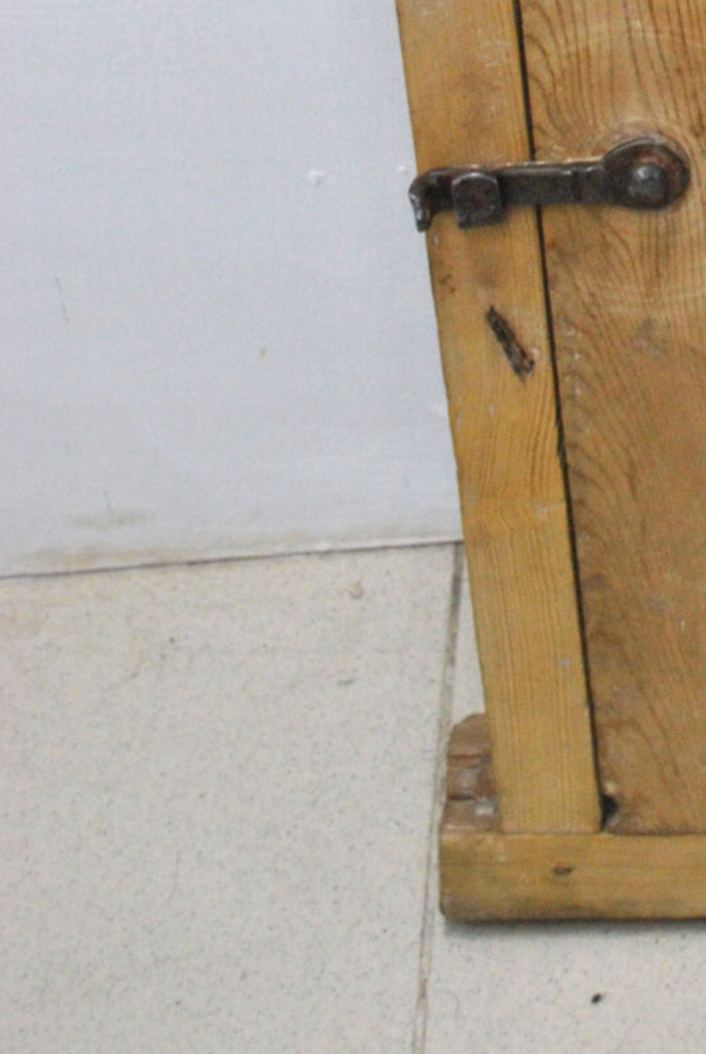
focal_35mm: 128
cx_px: 1137
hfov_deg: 10.3
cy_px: -397
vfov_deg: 15.1
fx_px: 3755
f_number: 4.2
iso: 400
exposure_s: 1/40
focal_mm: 26
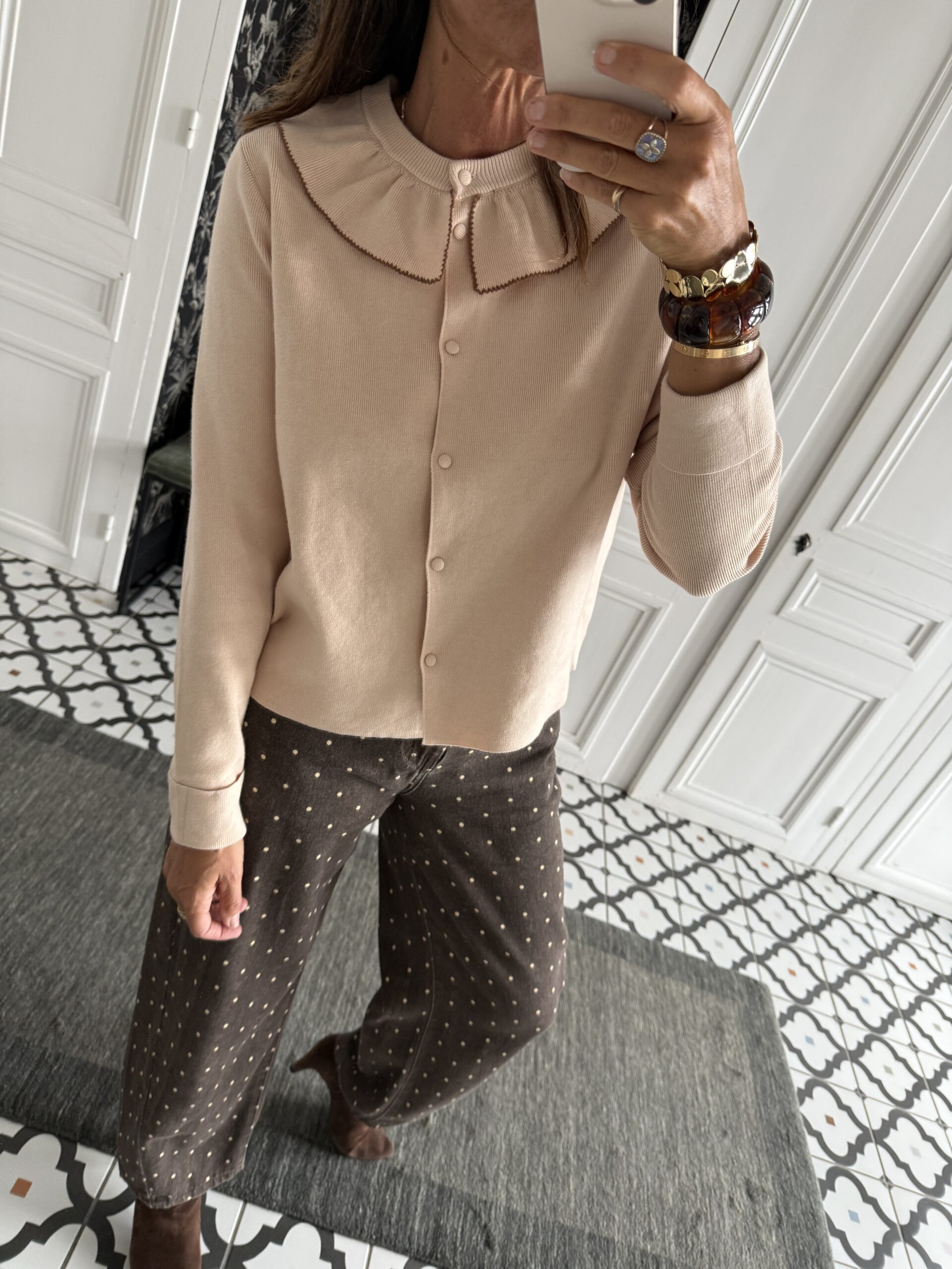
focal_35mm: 24
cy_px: 634
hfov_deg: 56.8
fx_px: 880
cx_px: 476
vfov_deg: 71.6
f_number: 1.78
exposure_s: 1/76
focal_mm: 6.76
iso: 200
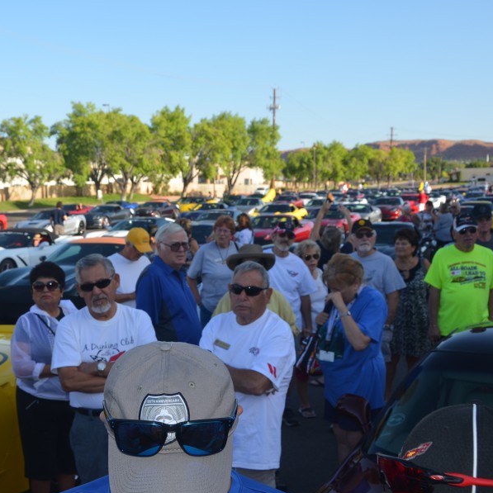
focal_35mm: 48
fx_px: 773
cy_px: 259
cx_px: 144
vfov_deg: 35.3
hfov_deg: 34.8
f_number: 6.3
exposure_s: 1/200
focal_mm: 22
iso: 100
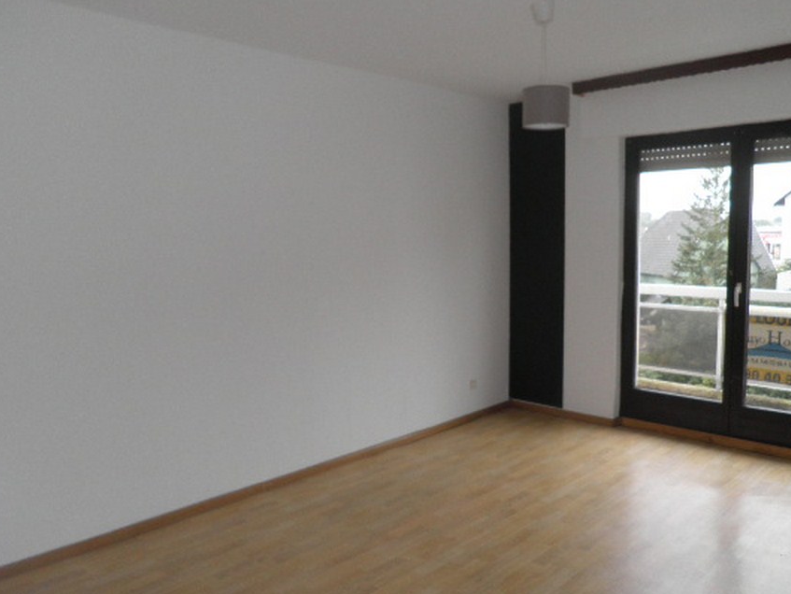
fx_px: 663
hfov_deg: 61.3
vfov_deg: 48.3
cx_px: 458
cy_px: 306
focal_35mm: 29
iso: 64
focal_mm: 4.3
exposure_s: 1/30
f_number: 3.3
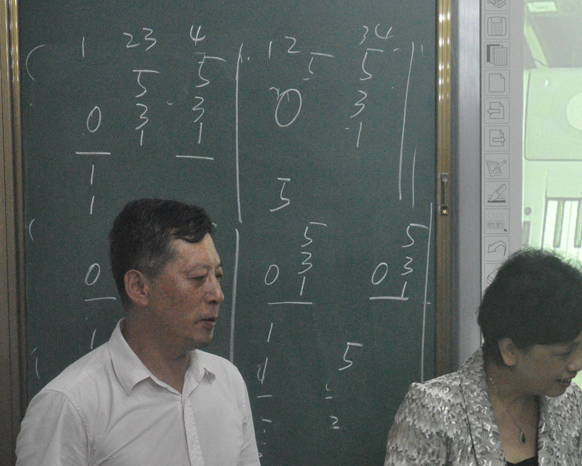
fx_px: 1981
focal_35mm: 115
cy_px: 446
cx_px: 373
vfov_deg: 13.3
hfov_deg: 16.7
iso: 2500
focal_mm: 34
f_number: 7.1
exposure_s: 1/50
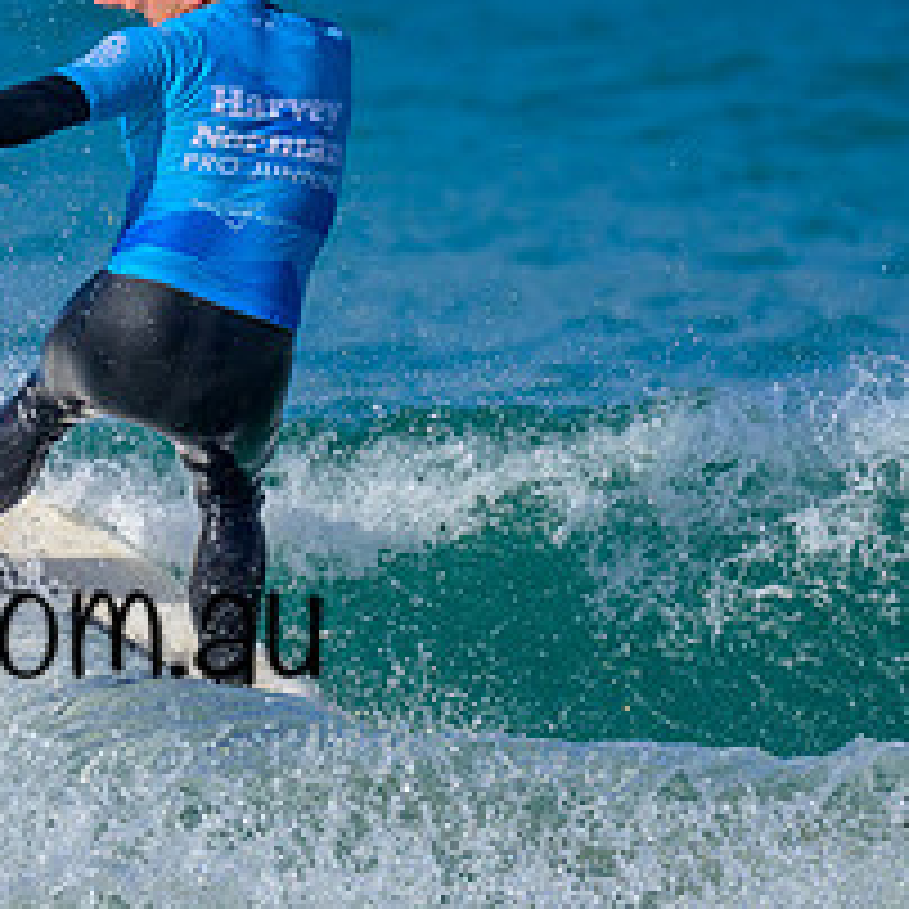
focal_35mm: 2678
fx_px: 79561
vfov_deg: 0.7
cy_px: 558
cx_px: -162
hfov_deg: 0.7
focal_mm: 800
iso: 360
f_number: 6.3
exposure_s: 1/2000
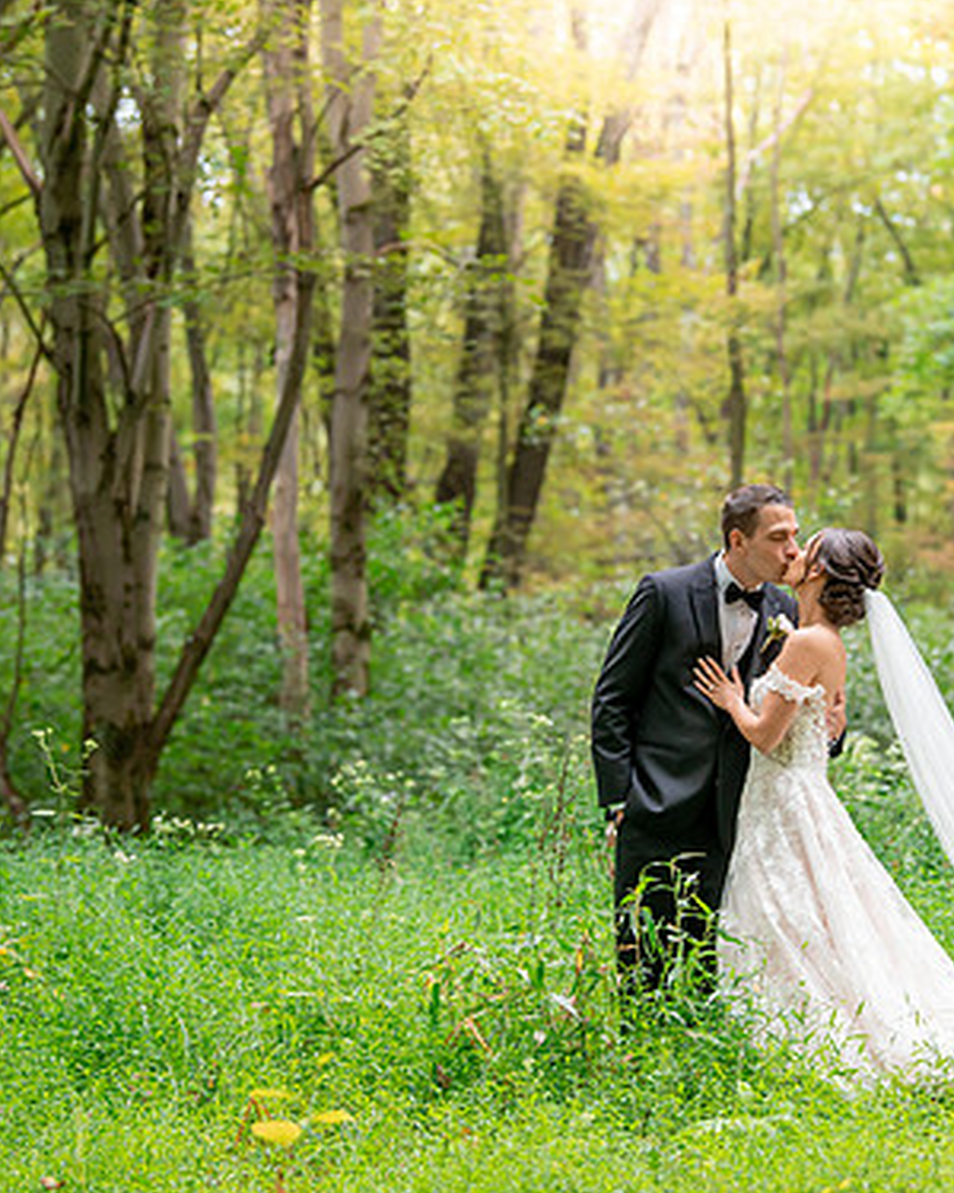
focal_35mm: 127
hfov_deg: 12.1
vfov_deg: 15.2
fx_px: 4482
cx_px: 724
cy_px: 581
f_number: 3.2
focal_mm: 86
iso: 1600
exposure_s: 1/400
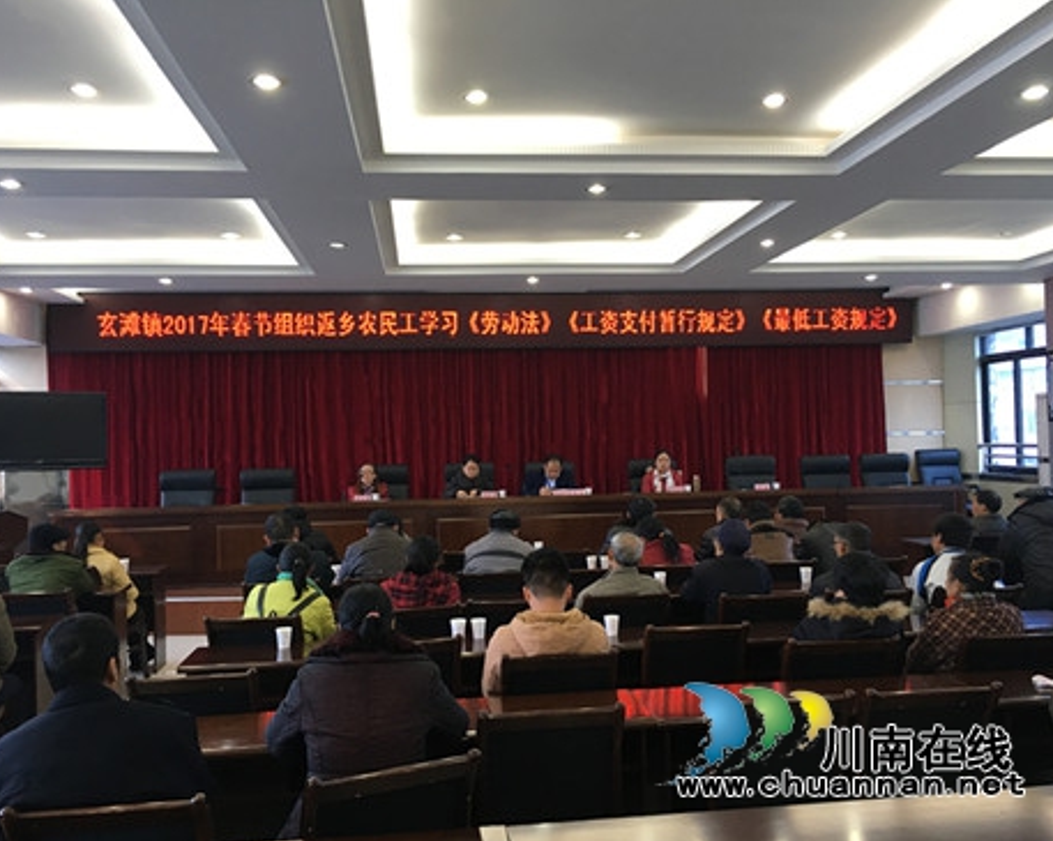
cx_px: 525
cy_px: 430
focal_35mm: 31
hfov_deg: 57.2
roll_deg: +1.4
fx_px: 965
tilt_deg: +0.4
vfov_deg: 47.1
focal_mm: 4.15
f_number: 2.2
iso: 50
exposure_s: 1/33
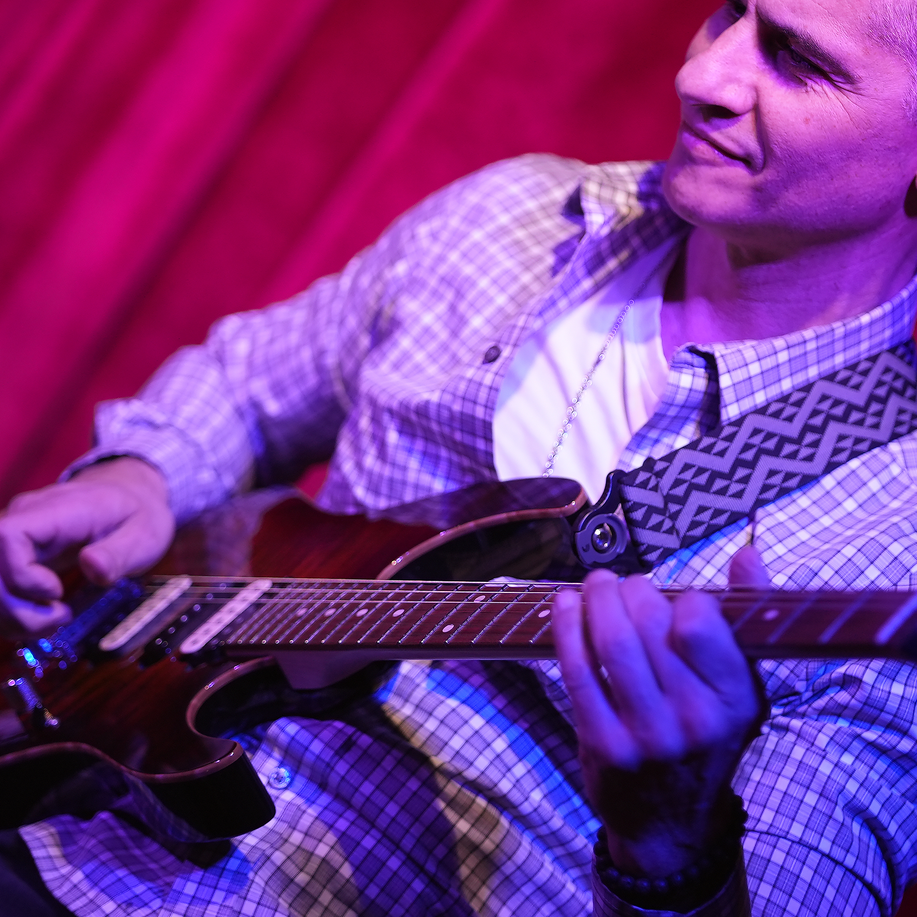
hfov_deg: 12.9
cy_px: 347
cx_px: 626
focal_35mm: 135
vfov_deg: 12.9
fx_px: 4046
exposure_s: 1/320
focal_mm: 85
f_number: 1.8
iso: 640
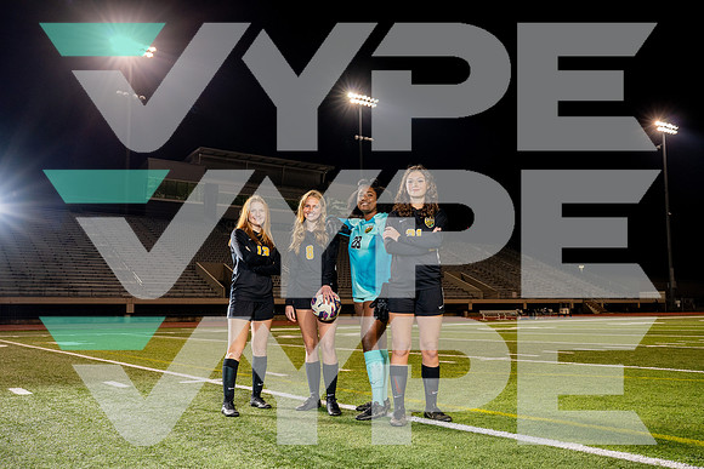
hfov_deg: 57.1
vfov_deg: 39.9
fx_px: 647
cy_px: 242
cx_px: 340
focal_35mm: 33
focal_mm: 32
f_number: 5.6
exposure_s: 1/250
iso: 800
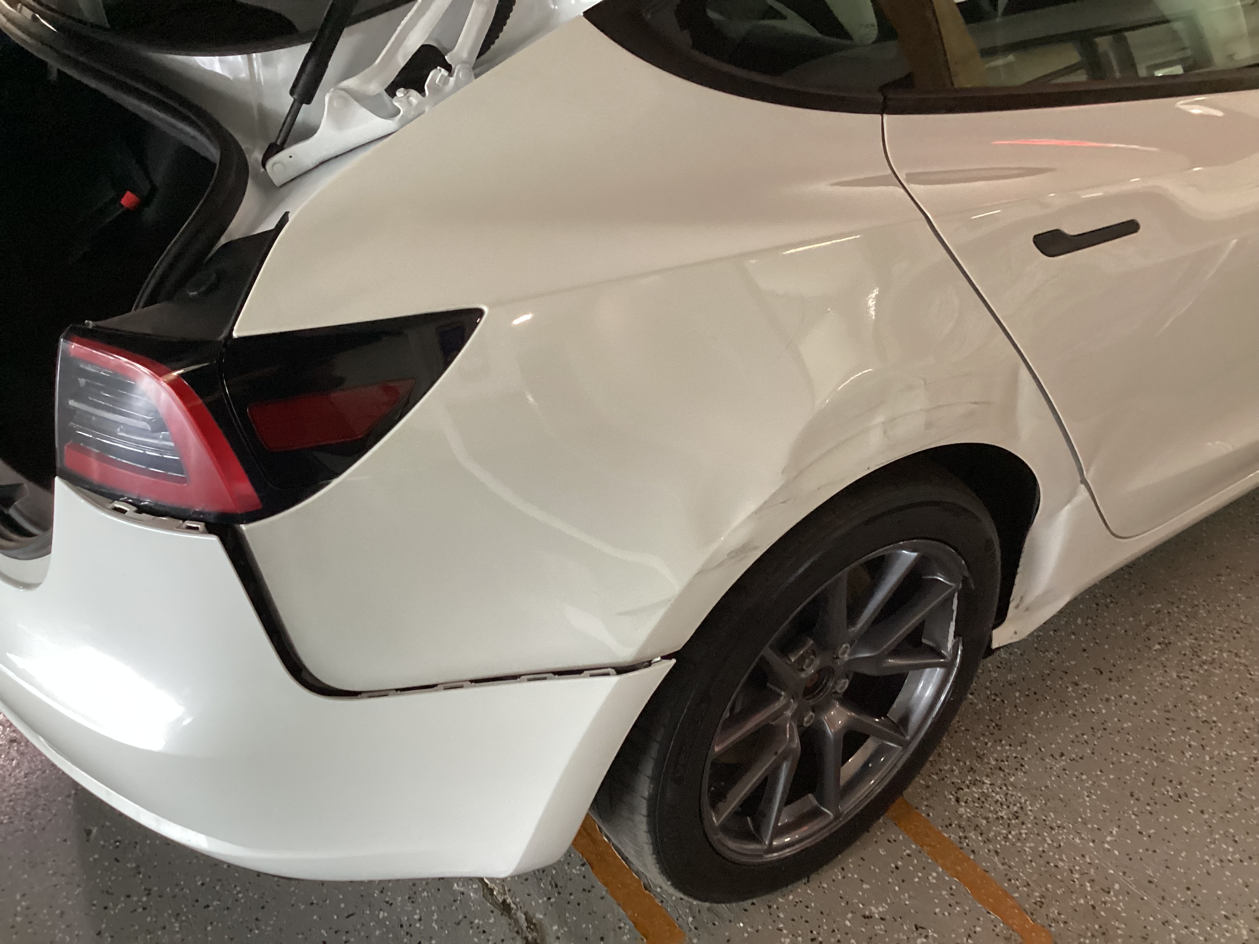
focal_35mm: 31
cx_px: 630
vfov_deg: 45.4
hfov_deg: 58.4
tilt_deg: -36.3
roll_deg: -0.6
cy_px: 472
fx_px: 1127
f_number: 2.4
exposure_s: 1/50
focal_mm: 3.3
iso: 320
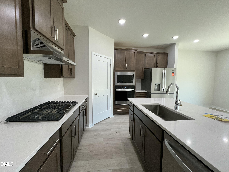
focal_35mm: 13
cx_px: 114
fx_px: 86
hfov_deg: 106.2
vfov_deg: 89.9
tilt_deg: -3.2
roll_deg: -0.6
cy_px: 86
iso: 100
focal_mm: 1.57
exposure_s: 1/120
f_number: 1.8
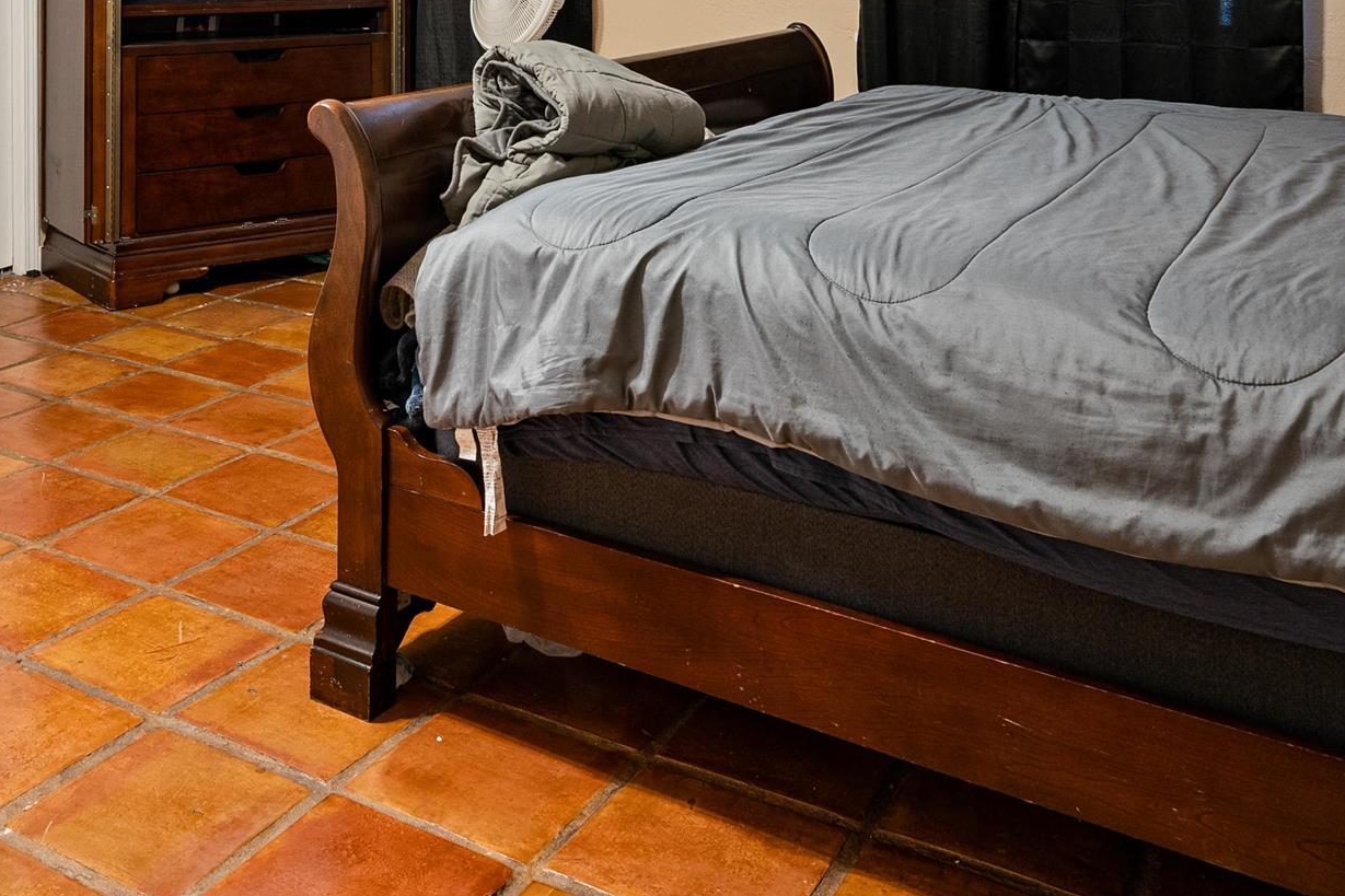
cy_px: -113
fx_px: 1494
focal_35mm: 40
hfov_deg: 47.4
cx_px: 408
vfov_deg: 29.7
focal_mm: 16
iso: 200
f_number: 6.3
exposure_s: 1
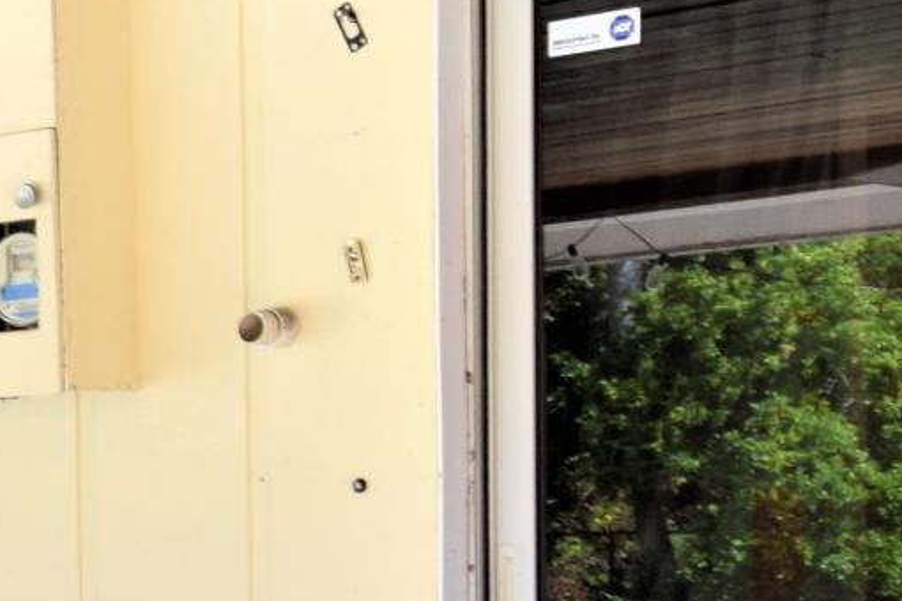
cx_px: -580
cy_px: 640
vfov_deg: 13.3
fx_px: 2542
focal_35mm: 101
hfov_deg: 17.4
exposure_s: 1/200
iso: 400
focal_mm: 11.5
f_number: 7.1
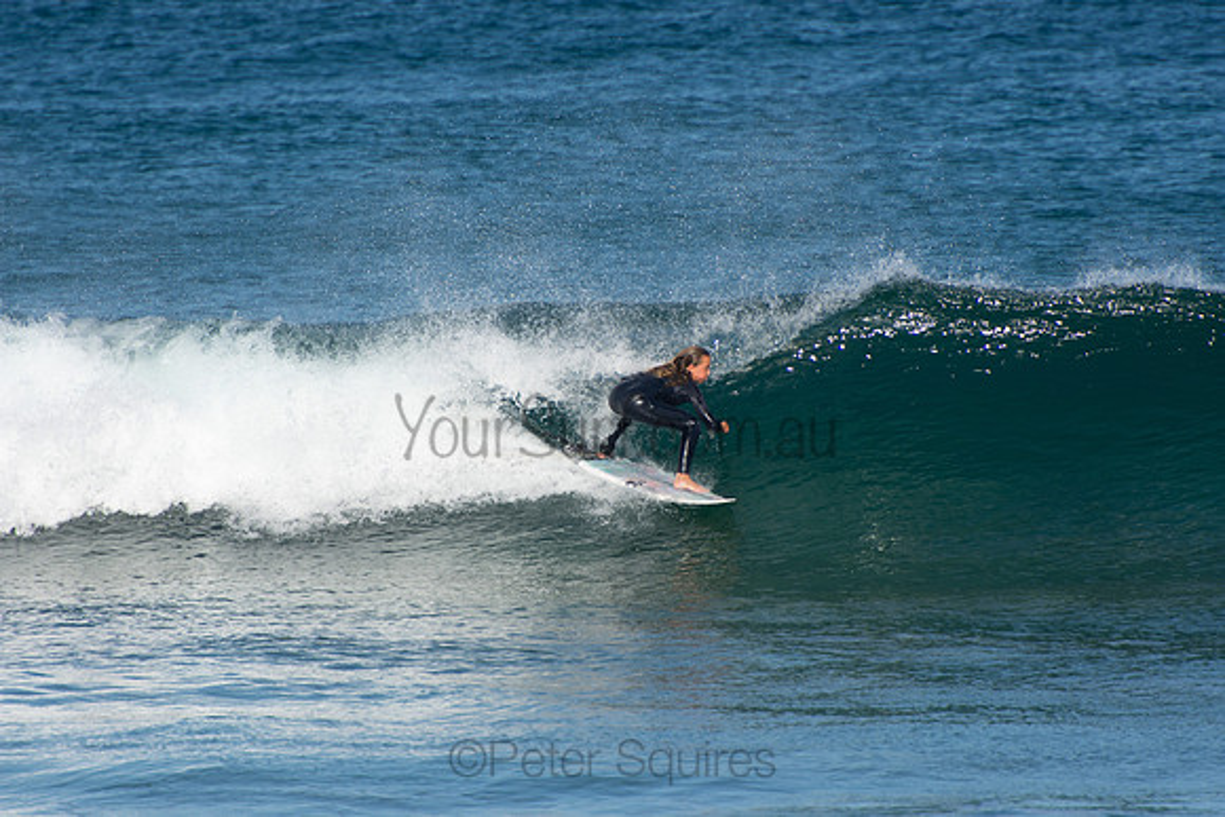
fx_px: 20420
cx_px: 612
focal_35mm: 600
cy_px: 408
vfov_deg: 2.3
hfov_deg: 3.4
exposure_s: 1/1250
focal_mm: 400
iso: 200
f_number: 5.6
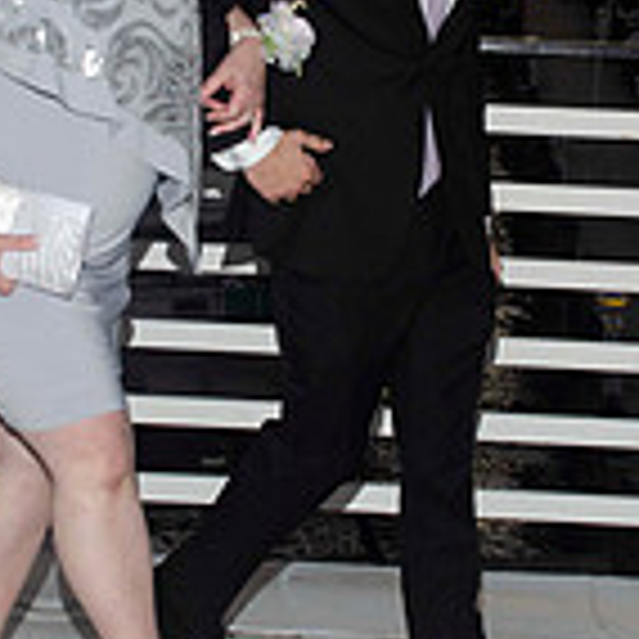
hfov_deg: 15.4
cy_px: 126
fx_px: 2360
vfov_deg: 15.3
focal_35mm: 113
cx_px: 356
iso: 400
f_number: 5.6
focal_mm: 28
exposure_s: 1/125
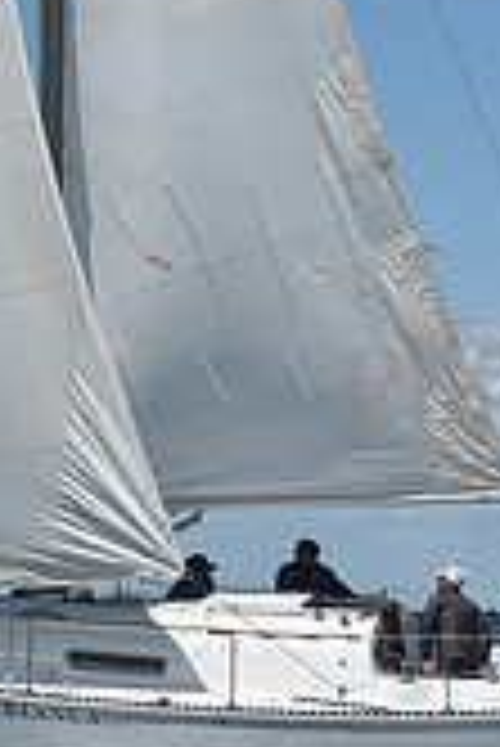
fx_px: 5093
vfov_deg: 8.4
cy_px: 158
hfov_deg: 5.6
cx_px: 106
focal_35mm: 245
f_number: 11
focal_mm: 70
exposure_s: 1/800
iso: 250
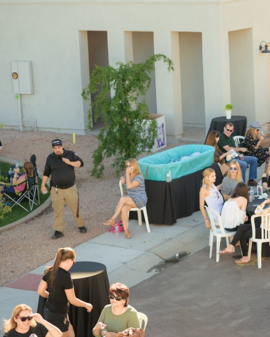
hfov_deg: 13.7
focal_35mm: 111
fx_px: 1108
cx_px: 260
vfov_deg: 17.3
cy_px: 168
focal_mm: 75
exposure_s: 1/1000
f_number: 2.8
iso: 280
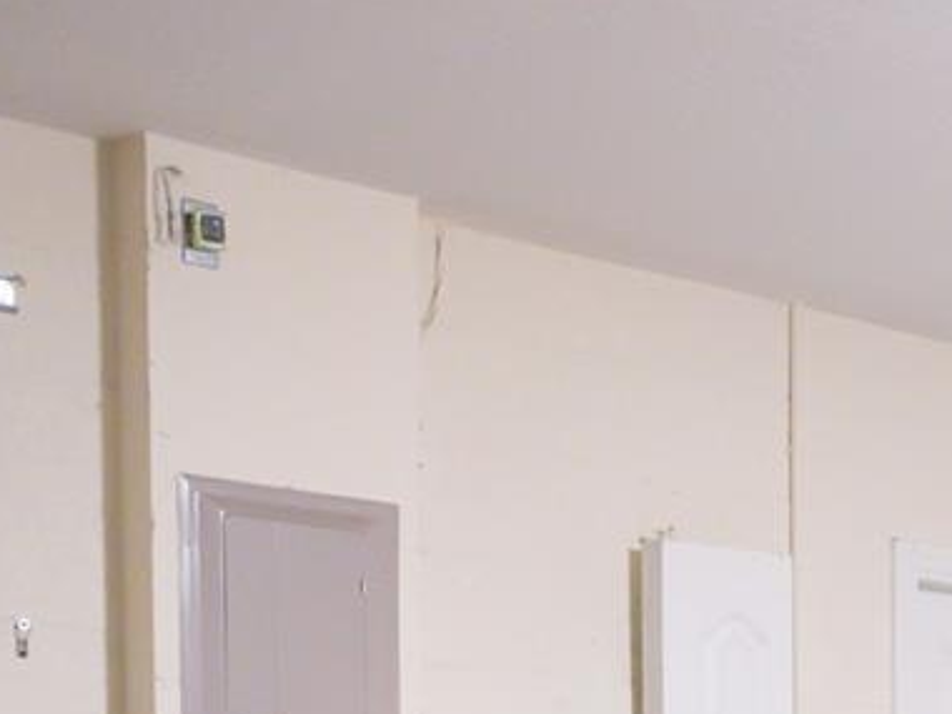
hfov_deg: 17.8
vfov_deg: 14.1
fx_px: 2668
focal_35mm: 97
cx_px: 1493
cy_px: 1121
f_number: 2.8
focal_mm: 24
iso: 1250
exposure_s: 1/60
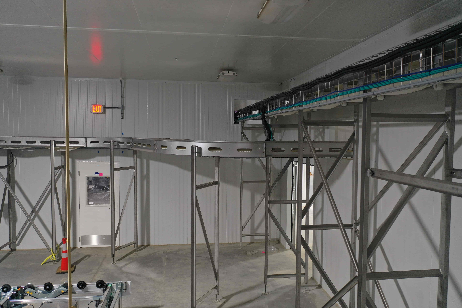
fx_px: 359
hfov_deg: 65.5
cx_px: 231
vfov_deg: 46.4
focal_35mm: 28
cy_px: 154
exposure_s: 1/10
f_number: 2.8
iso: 200
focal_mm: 10.26
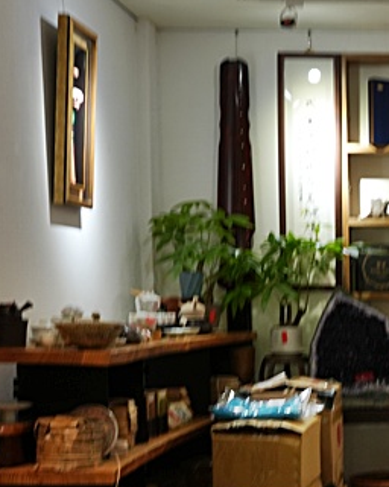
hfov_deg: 18.1
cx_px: 638
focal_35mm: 72
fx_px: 1036
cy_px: 409
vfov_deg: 25.8
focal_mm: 24
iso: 640
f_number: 7.1
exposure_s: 1/20
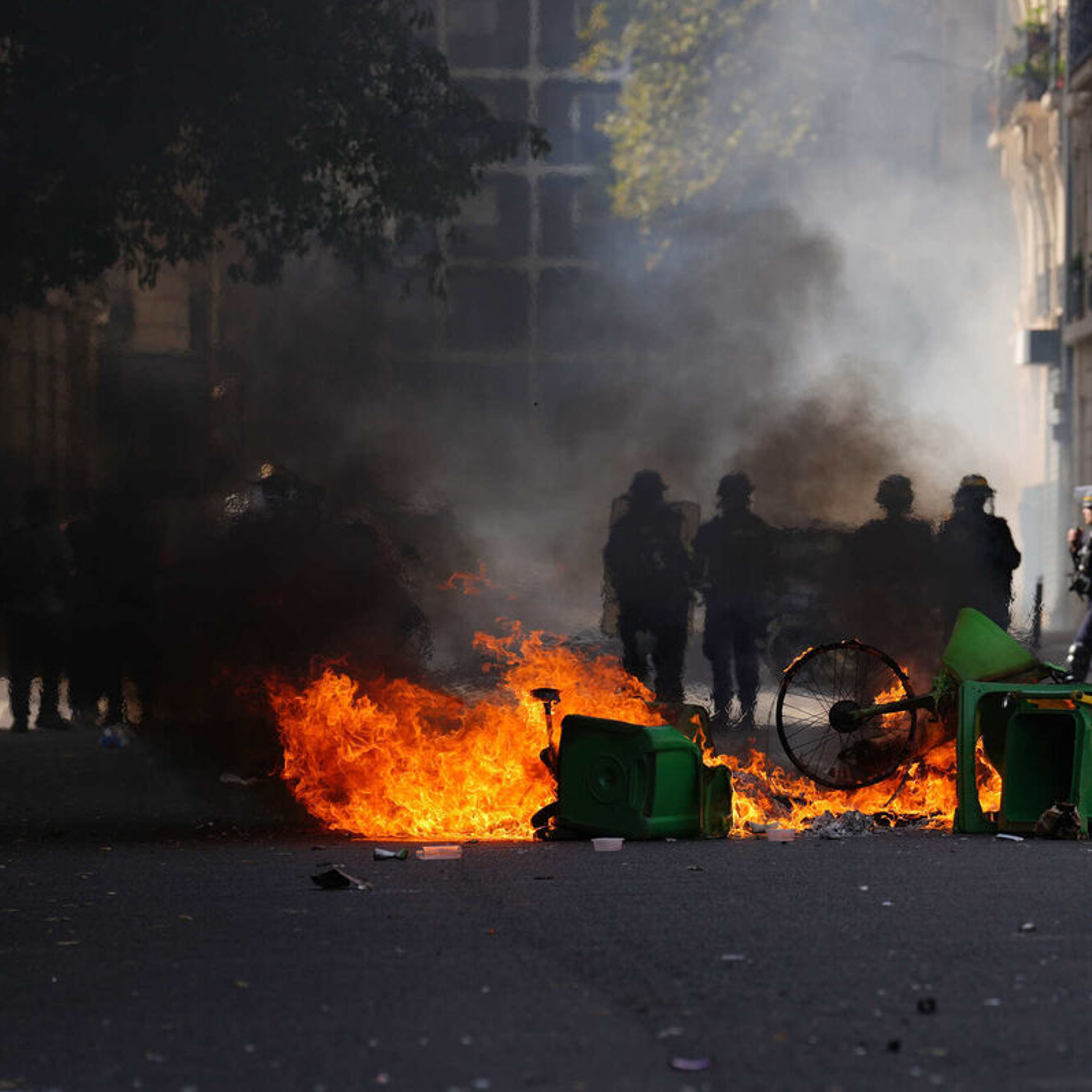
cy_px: 545
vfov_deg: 8.3
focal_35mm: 211
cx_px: 808
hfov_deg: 8.3
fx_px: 7531
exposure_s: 1/3200
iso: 400
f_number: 4.5
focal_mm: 165
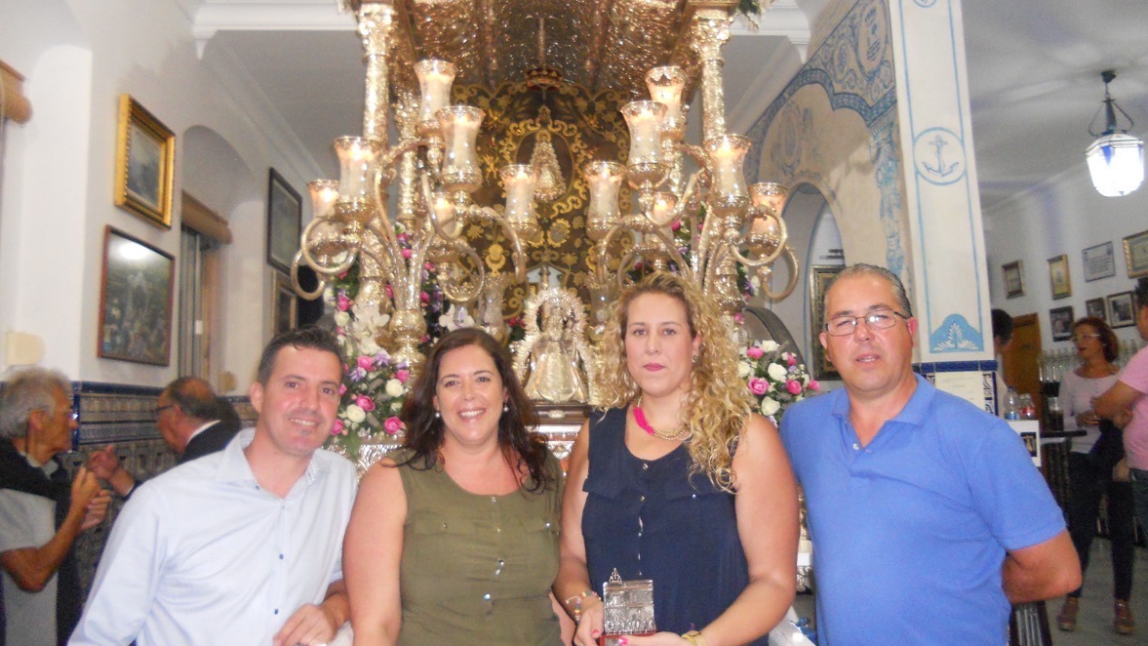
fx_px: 913
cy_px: 281
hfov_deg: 64.3
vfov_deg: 38.9
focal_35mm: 30
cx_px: 582
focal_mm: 4.9
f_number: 3.2
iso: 500
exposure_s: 1/25
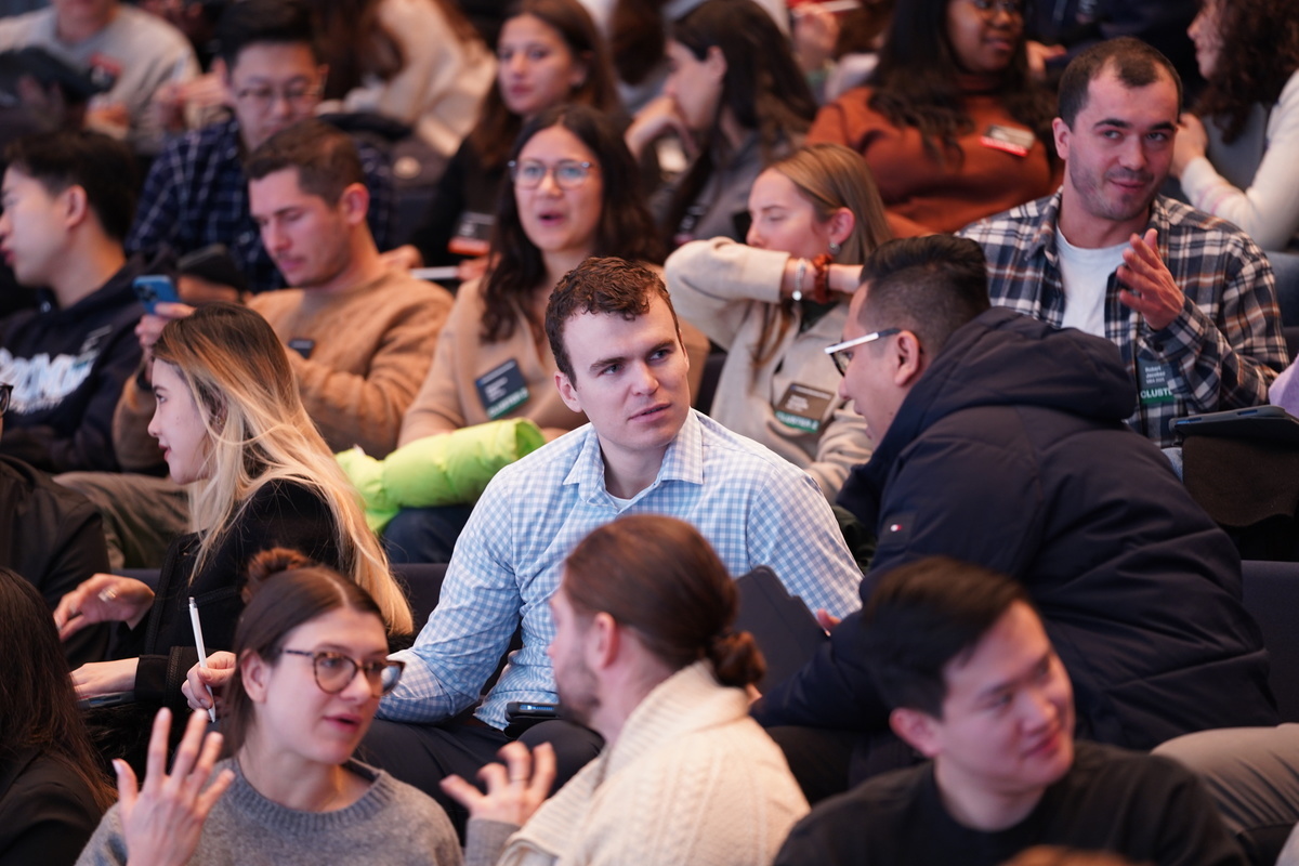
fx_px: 7216
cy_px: 433
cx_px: 650
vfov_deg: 6.9
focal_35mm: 200
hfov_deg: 10.3
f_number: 2.8
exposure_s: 1/50
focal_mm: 200
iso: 800
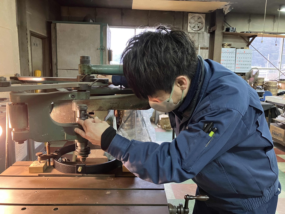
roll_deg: -1.1
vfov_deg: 49.7
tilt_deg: -9.2
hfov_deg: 63.4
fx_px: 231
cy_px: 107
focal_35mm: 28
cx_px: 142
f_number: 1.8
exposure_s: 1/40
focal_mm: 3.99
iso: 320
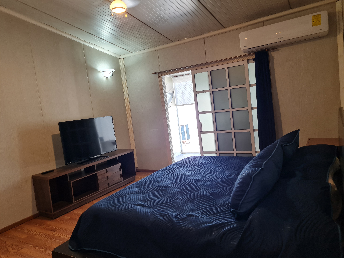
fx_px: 258
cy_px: 129
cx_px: 172
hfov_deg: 67.3
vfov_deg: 53.1
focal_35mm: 26
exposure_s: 1/60
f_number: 1.8
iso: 200
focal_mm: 5.4
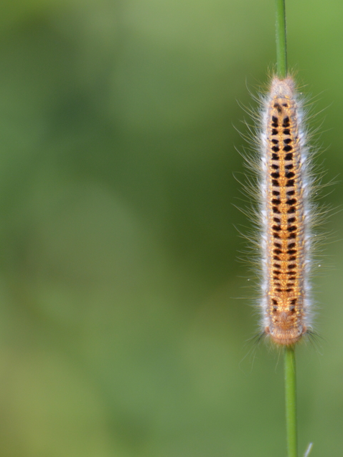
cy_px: 228
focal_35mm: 652
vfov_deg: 3.0
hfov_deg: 2.3
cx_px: 293
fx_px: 8620
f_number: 5.6
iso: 400
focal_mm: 300
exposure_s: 1/400
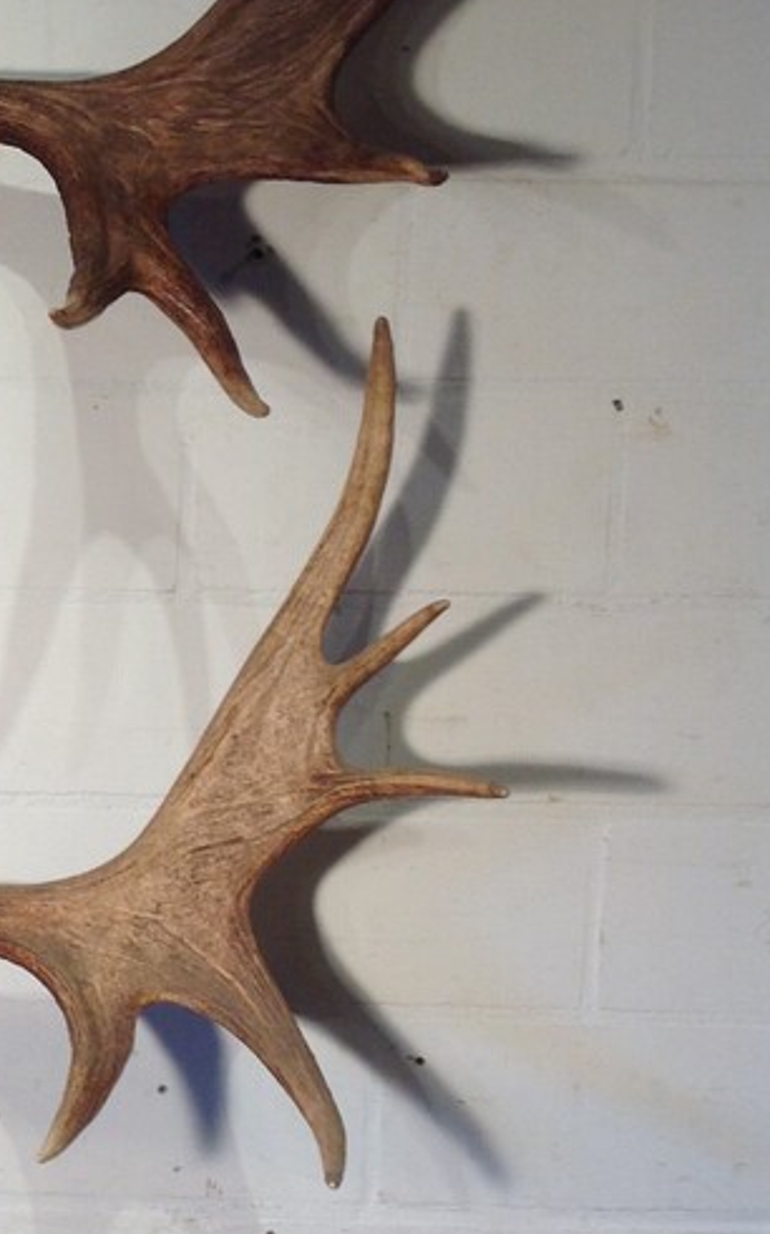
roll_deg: -0.4
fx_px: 2721
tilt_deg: -8.9
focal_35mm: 81
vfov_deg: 25.5
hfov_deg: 15.4
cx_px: -194
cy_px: 724
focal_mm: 4.28
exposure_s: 1/40
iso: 64
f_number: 2.4
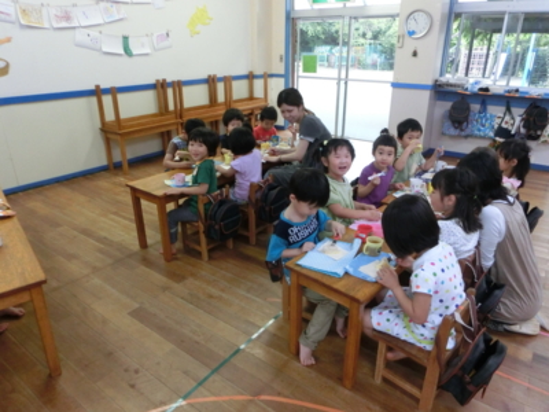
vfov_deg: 56.8
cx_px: 274
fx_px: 381
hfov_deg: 71.6
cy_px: 206
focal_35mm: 24
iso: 640
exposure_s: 1/125
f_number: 3
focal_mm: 4.24
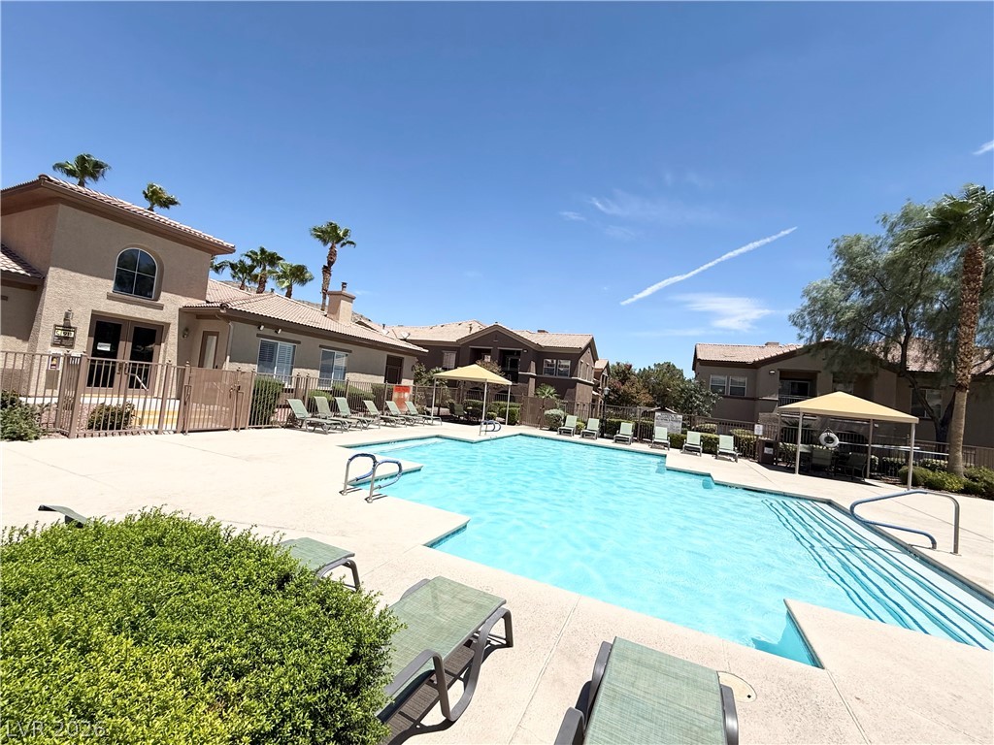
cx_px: 497
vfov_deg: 85.7
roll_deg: -5.8
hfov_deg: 102.1
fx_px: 402
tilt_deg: +2.8
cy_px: 372
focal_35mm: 14
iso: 50
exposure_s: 1/4149
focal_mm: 2.22
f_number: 2.2
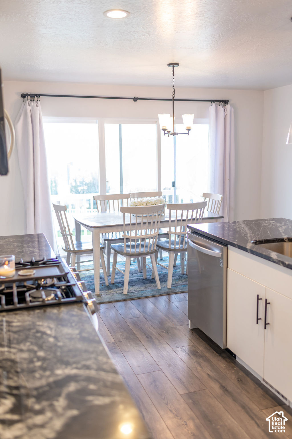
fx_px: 426
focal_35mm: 35
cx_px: 146
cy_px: 220
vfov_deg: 54.4
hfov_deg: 37.9
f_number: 2.5
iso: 640
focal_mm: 35
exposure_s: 1/200
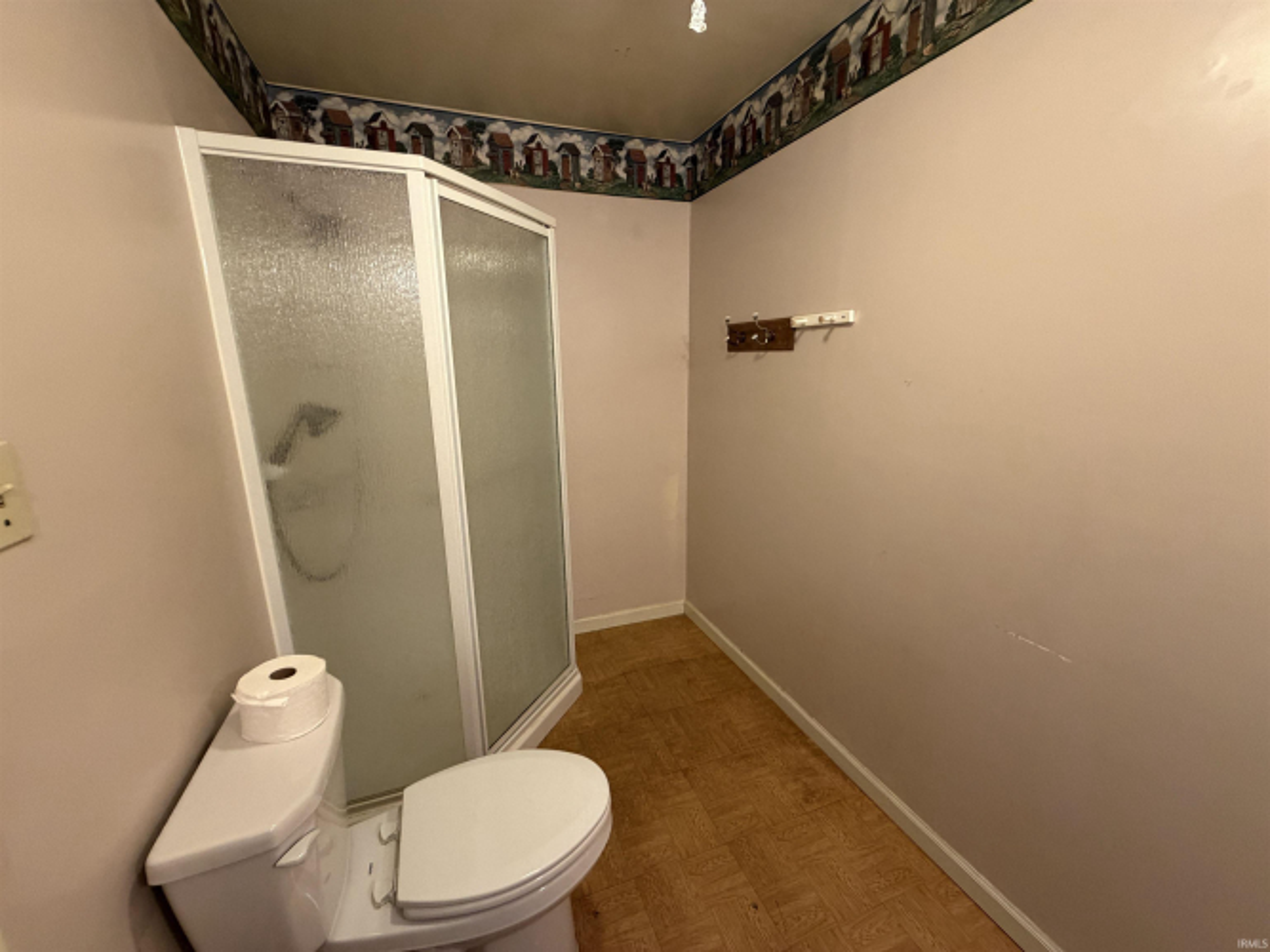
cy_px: 476
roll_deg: +0.7
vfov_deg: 85.7
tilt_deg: -12.3
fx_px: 514
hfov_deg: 102.1
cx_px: 635
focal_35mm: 14
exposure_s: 1/60
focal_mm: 2.22
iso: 320
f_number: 2.2
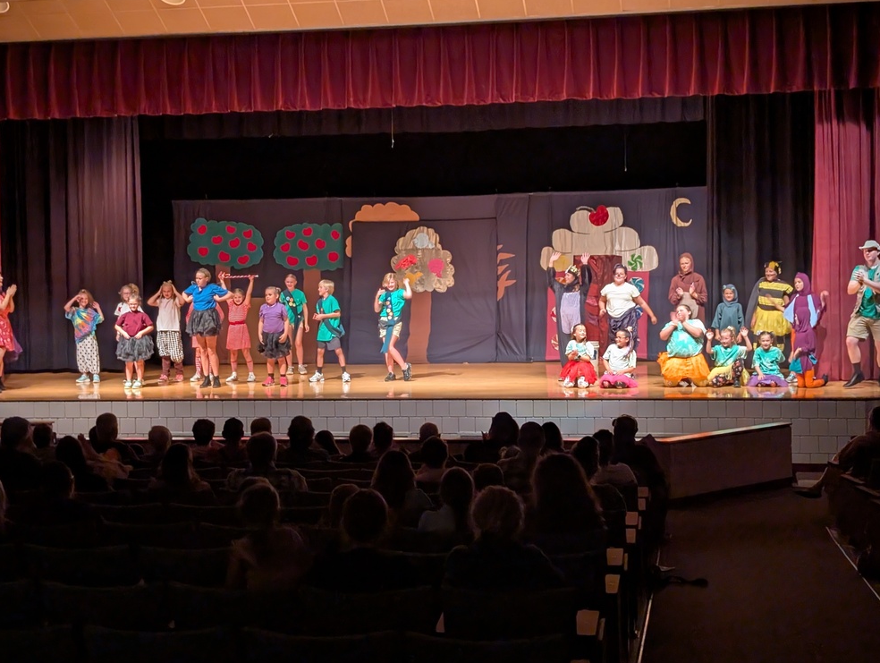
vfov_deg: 28.6
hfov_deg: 37.4
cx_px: 426
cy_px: 326
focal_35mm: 51
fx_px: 1298
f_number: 1.68
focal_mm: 6.9
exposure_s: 1/78.5
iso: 179
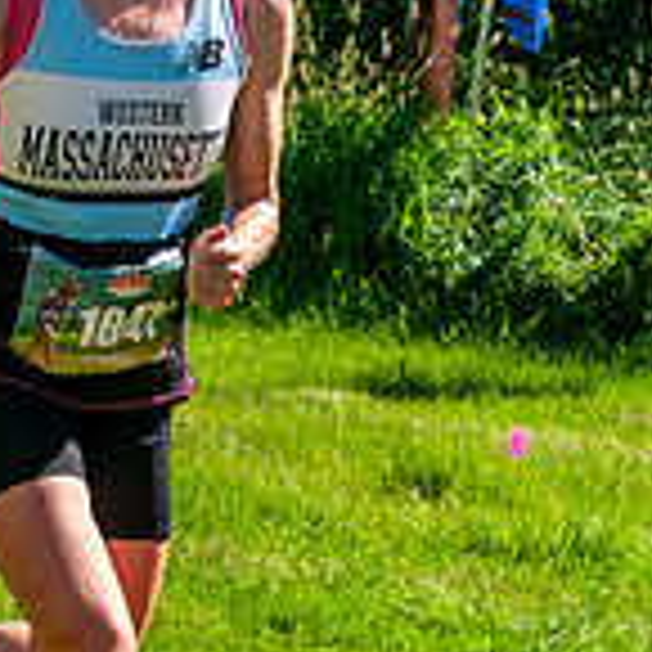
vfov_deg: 13.0
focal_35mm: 134
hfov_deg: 13.0
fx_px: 2855
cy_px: 310
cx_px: 178
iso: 200
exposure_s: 1/400
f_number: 8
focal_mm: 34
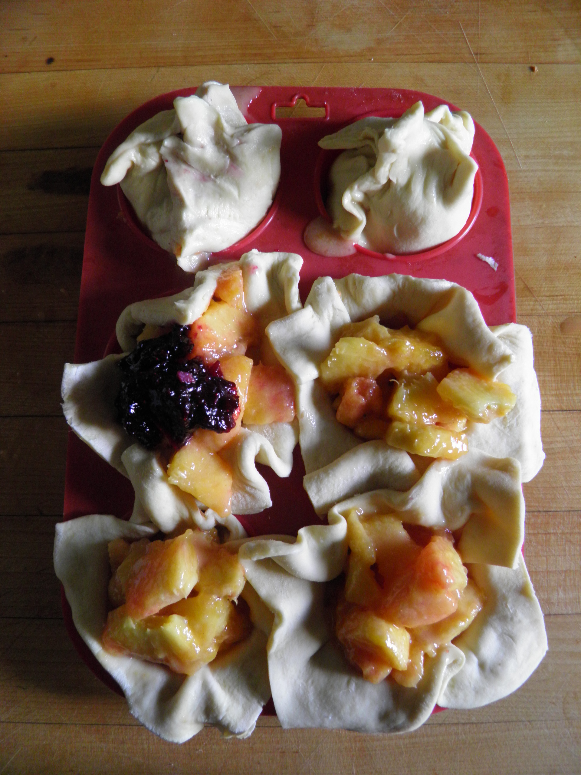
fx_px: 627
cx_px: 290
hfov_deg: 49.7
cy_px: 388
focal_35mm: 28
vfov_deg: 63.4
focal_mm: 4.9
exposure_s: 1/30
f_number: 2.8
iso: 160
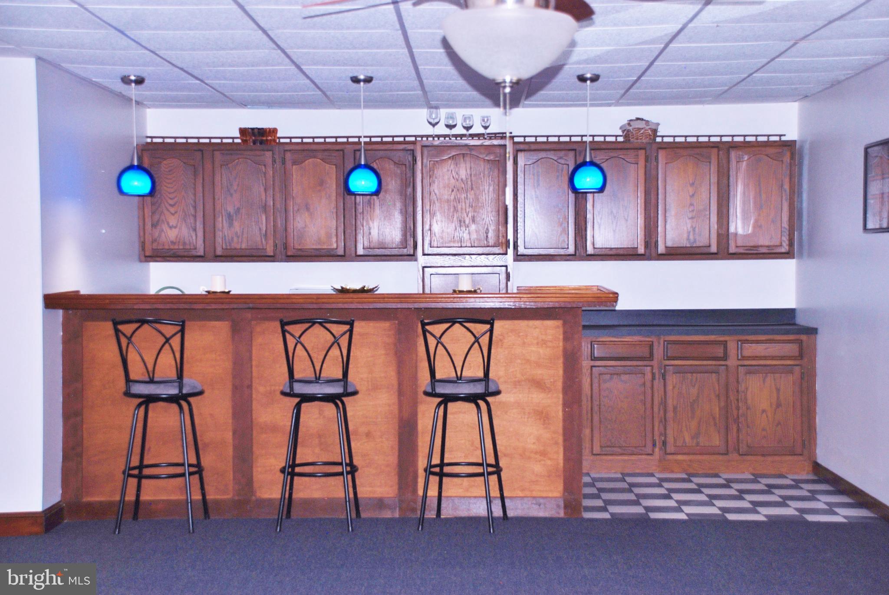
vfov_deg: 23.8
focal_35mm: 57
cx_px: 444
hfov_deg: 35.0
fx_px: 1409
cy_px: 298
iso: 200
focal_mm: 38
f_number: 4.5
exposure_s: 1/60
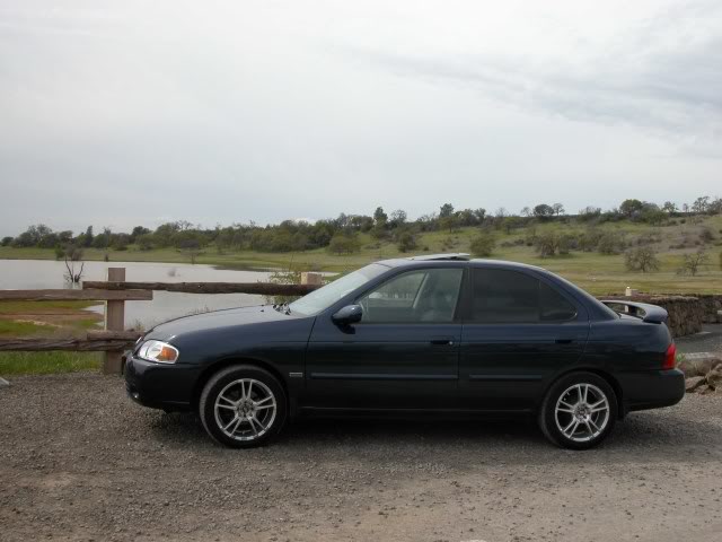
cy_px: 271
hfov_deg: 52.6
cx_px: 361
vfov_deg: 40.7
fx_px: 730
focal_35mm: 35
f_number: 6.3
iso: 100
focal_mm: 8.9
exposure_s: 1/296
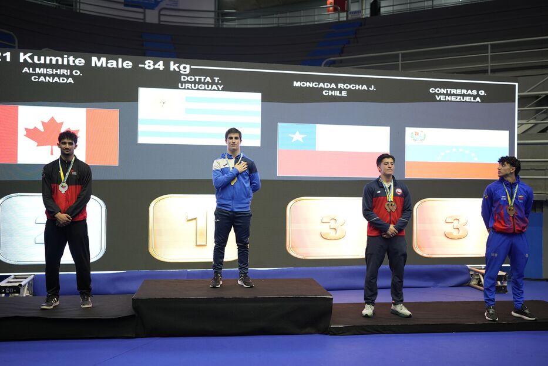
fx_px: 533
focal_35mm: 35
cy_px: 183
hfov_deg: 54.4
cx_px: 274
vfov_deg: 37.9
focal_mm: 35
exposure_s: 1/151
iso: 400
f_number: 1.4
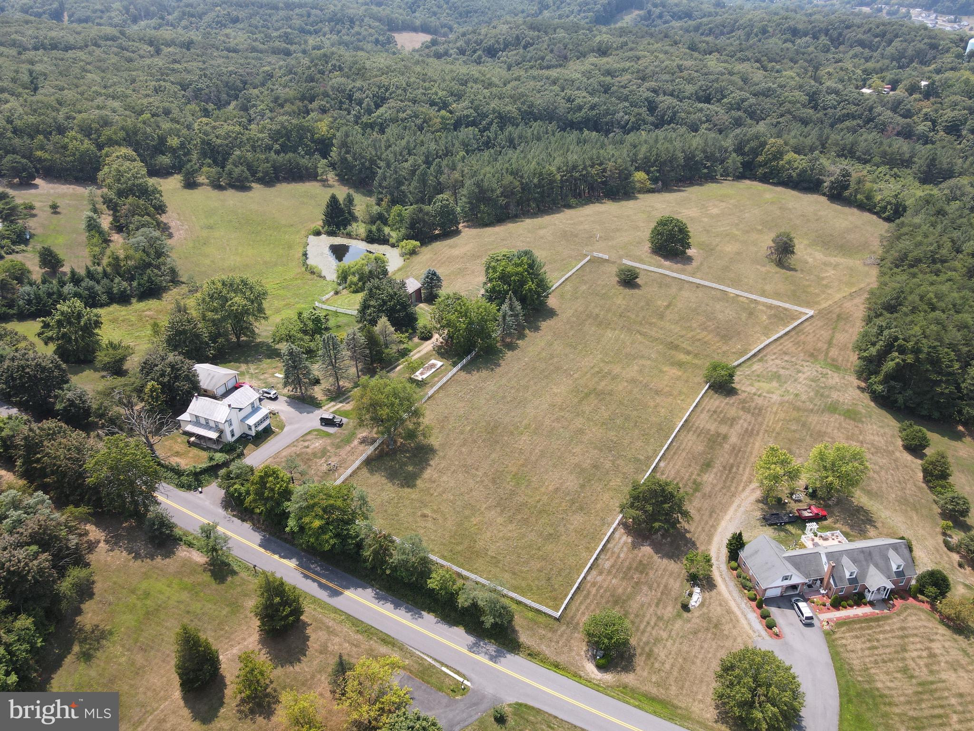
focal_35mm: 24
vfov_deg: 56.8
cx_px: 487
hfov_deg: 71.6
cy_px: 366
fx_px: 675
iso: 100
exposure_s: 1/320
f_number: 2.8
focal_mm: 4.5
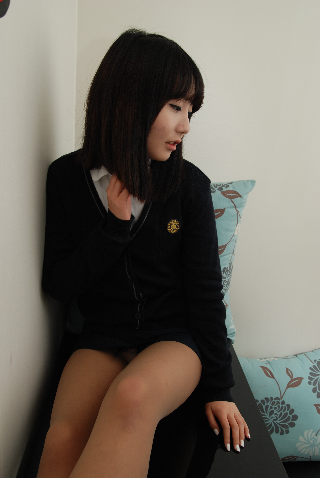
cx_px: 160
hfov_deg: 40.1
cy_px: 239
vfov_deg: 57.2
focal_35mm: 33
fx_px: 439
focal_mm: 22
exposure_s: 1/200
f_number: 7.1
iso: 200
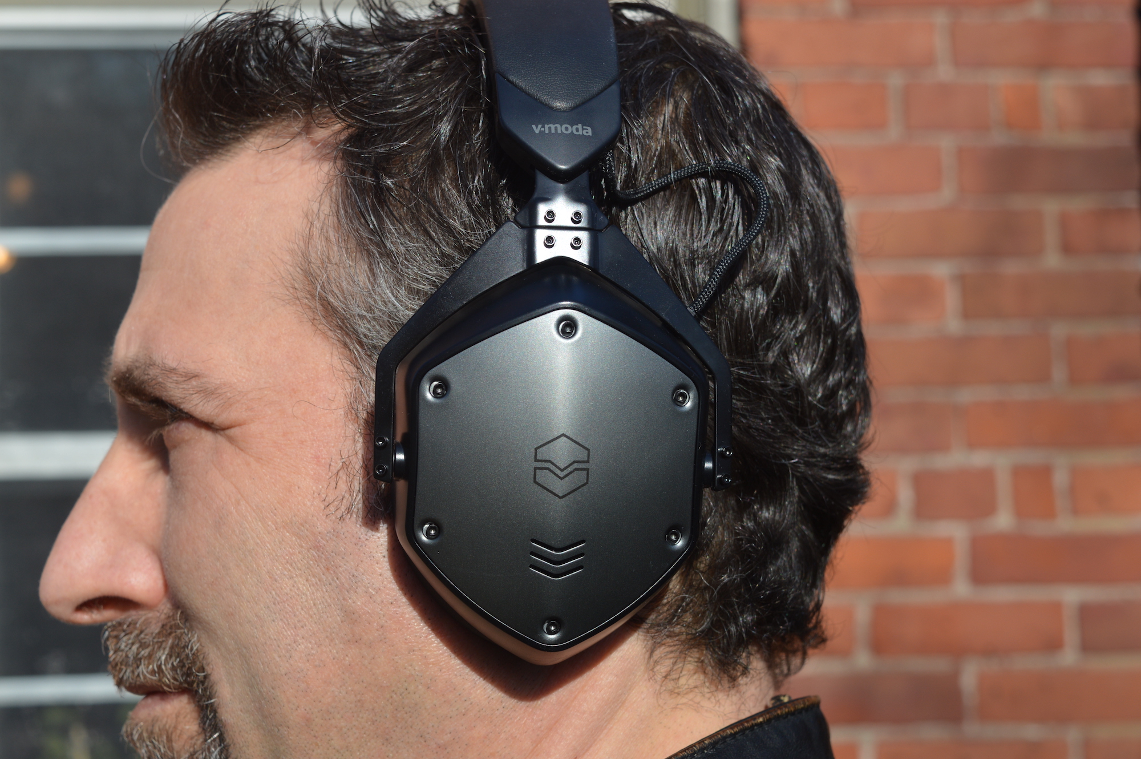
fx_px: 1805
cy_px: 380
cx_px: 570
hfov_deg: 35.1
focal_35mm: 57
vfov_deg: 23.7
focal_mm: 38
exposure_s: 1/200
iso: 100
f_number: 7.1
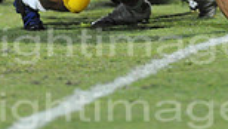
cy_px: -116
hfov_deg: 1.8
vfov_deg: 1.0
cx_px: 70
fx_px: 7141
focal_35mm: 1180
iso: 6400
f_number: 4
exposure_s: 1/500
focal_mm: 300
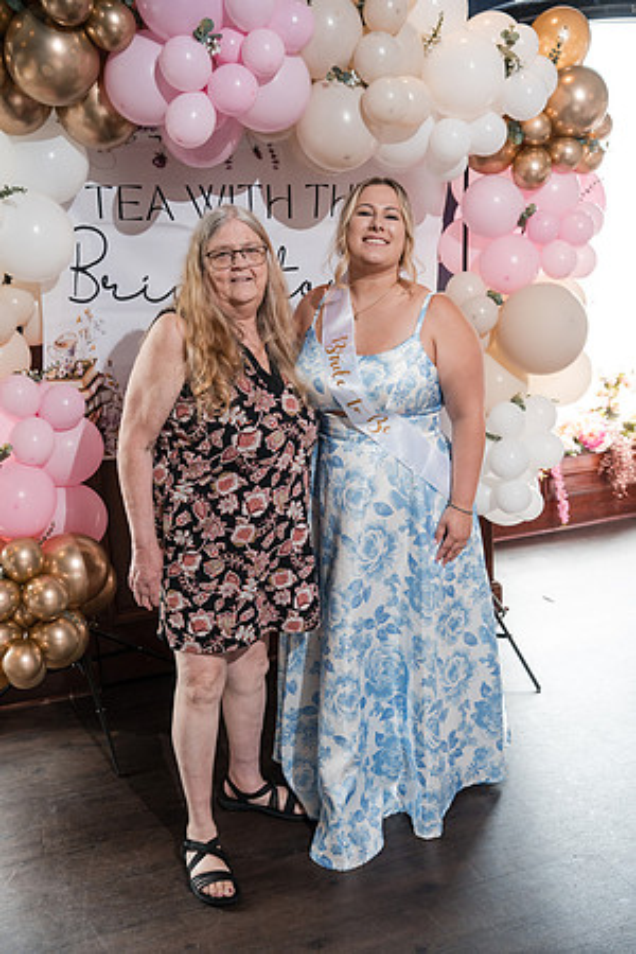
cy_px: 477
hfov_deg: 37.9
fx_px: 927
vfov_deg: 54.4
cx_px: 318
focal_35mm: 35
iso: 2000
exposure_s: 1/250
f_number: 4
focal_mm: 35
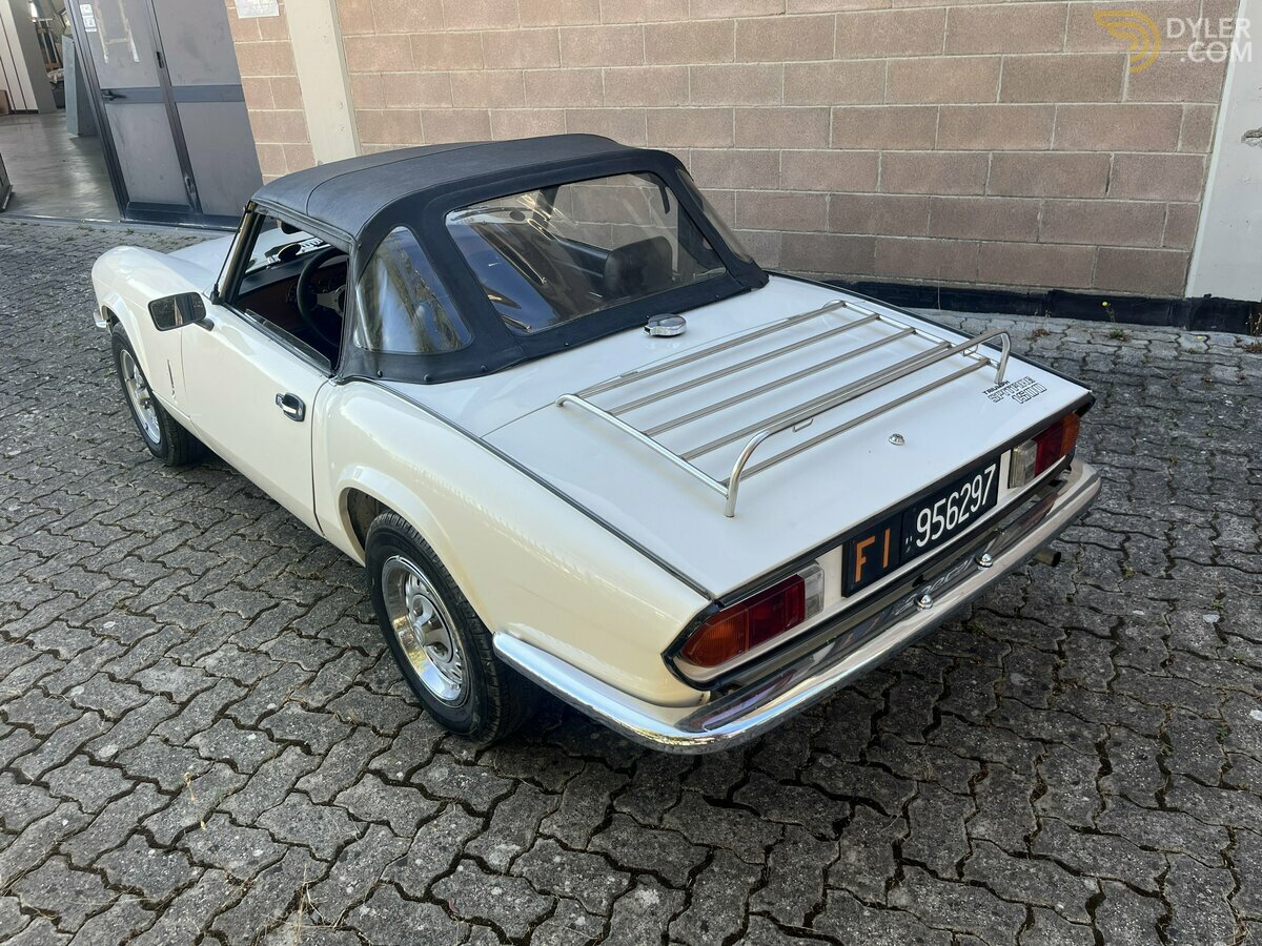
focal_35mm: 26
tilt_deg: -24.3
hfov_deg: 67.3
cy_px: 473
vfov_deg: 53.1
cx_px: 631
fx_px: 948
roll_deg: +3.0
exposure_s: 1/375
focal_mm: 5.1
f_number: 1.6
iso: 50
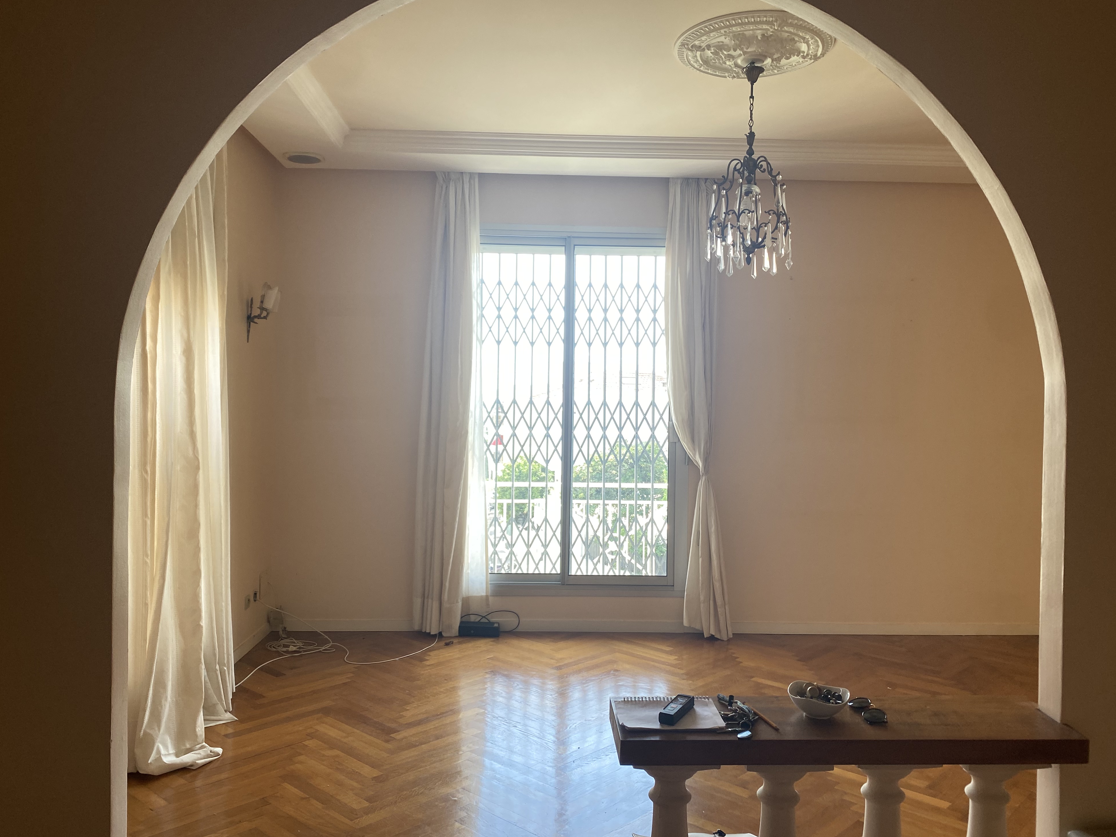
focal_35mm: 27
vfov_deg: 51.4
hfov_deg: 65.3
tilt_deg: +0.0
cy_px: 421
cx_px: 573
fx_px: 870
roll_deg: -0.6
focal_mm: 4.25
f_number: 1.8
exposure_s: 1/100
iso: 40
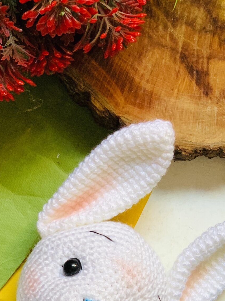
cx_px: 90
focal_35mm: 117
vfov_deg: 16.6
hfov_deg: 12.7
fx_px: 1014
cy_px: 277
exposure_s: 1/65
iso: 125
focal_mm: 6
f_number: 2.4
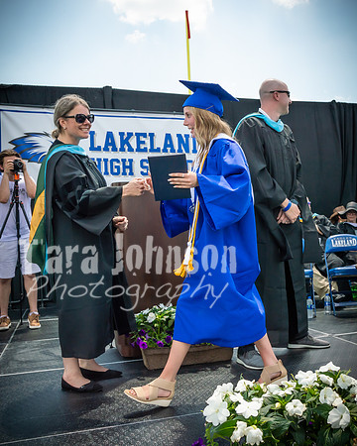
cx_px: 251
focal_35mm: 36
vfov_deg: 50.4
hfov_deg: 40.5
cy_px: 223
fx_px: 475
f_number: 7.1
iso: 200
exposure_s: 1/800
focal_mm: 17
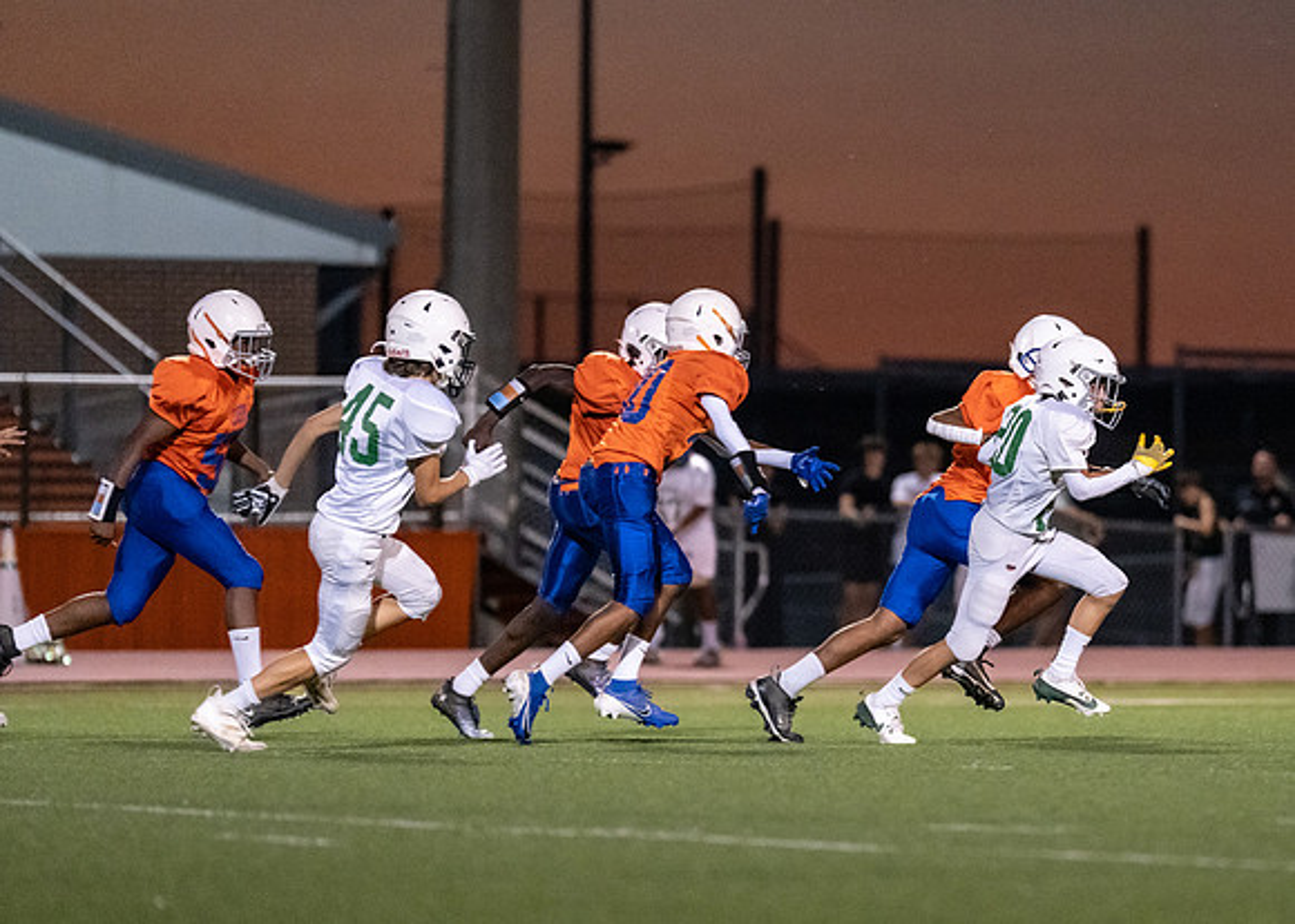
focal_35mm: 304
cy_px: 538
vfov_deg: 4.7
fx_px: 11172
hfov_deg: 6.6
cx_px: 929
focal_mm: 200
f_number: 2.8
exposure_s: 1/1000
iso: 4000
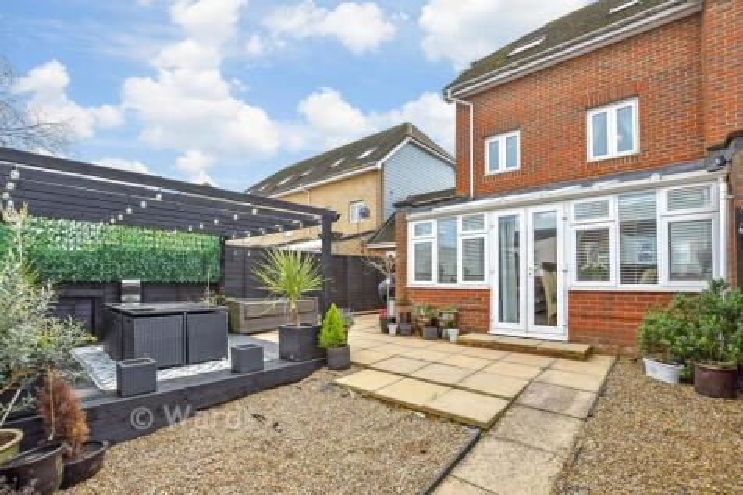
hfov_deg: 100.4
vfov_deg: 77.3
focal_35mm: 15
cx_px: 372
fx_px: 309
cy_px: 248
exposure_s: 1/160
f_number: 8
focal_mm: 10
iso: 320
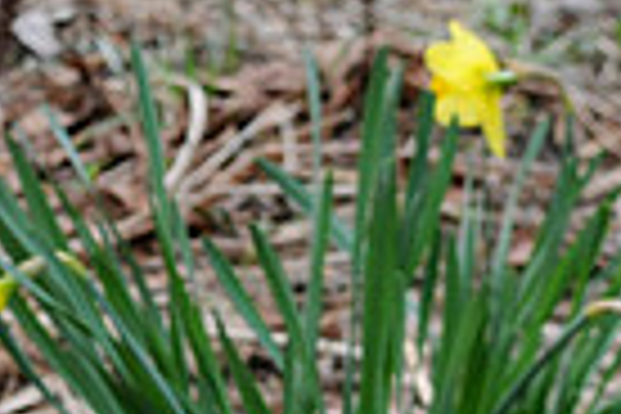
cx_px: -50
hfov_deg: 5.9
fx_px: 5987
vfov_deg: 4.0
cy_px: 232
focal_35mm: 347
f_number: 6.3
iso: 200
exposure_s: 1/250
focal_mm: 55
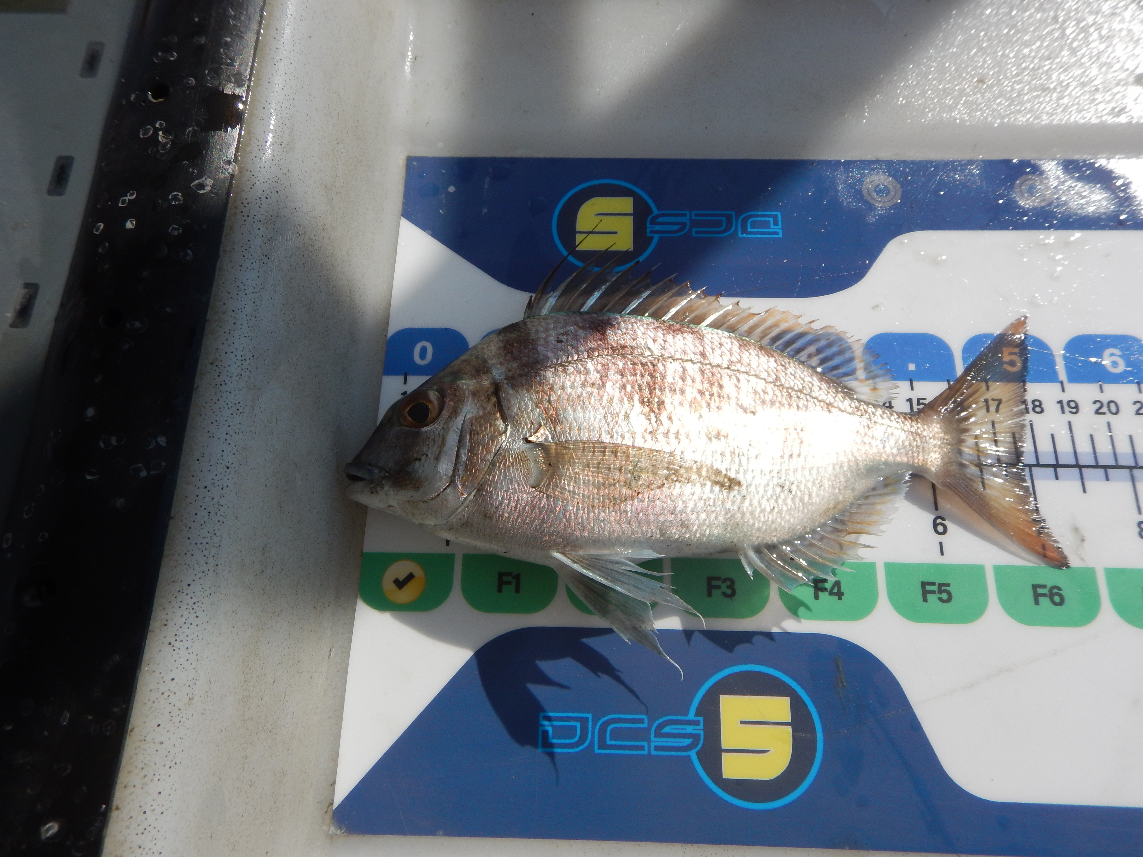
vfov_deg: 56.8
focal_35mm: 24
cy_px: 428
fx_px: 792
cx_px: 572
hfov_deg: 71.6
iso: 125
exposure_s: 1/400
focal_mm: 4.3
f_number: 8.2
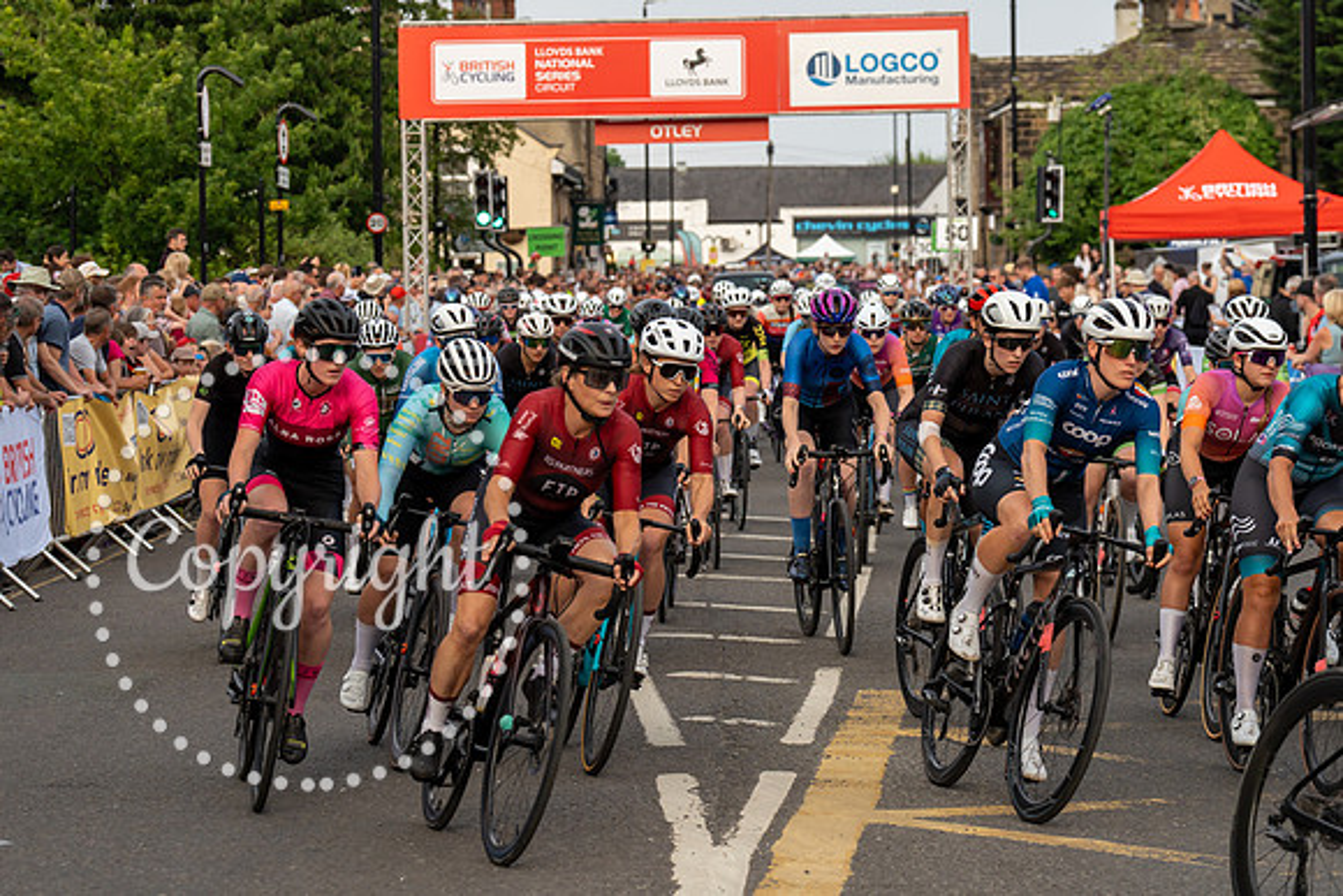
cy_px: 333
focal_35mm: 108
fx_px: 4034
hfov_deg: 18.9
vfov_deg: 12.7
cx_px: 499
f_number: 5
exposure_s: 1/1250
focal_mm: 86
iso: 500
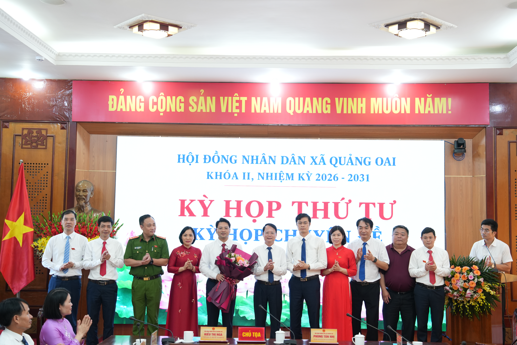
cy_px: 172
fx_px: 761
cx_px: 258
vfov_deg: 25.5
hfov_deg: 37.5
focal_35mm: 53
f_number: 3.2
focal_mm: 53
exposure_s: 1/80
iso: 1000
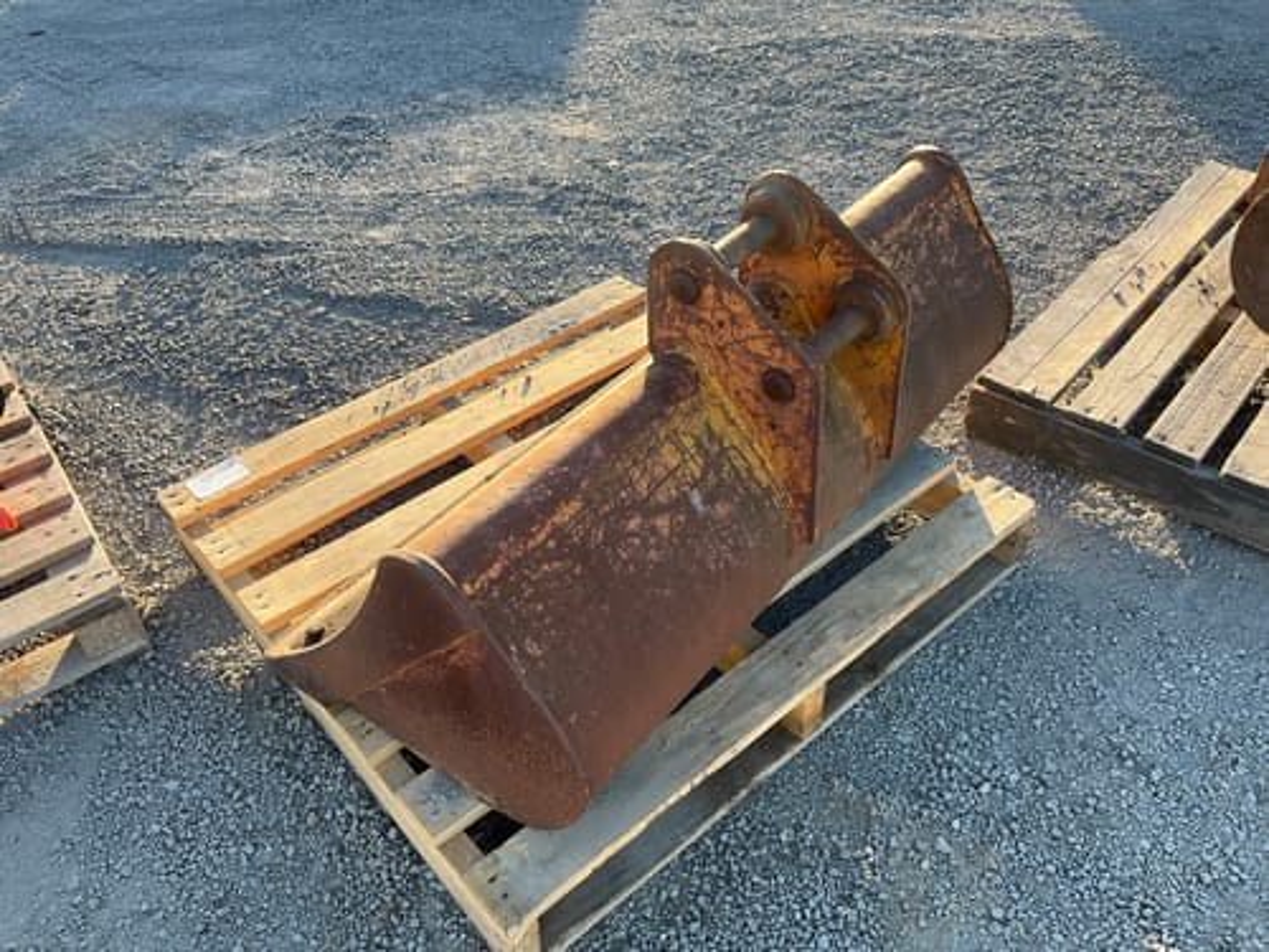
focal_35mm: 29
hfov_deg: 61.7
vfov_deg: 48.2
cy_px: 476
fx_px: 1063
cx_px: 634
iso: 20
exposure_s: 1/168
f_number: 1.8
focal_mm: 3
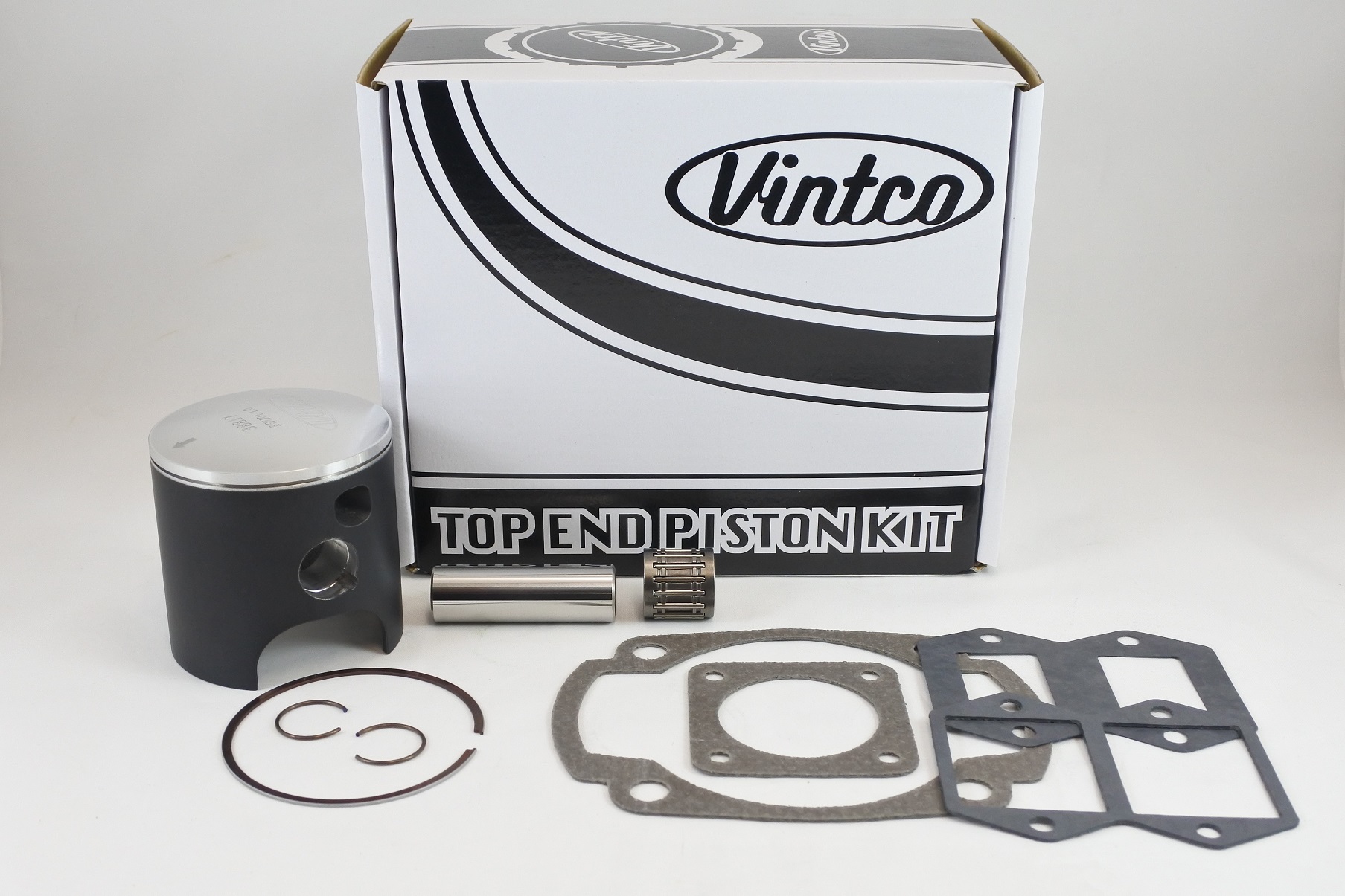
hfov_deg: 55.8
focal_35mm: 34
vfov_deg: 38.9
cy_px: 448
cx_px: 672
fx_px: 1270
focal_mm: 12.6
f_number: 3.8
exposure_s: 1/125
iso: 400
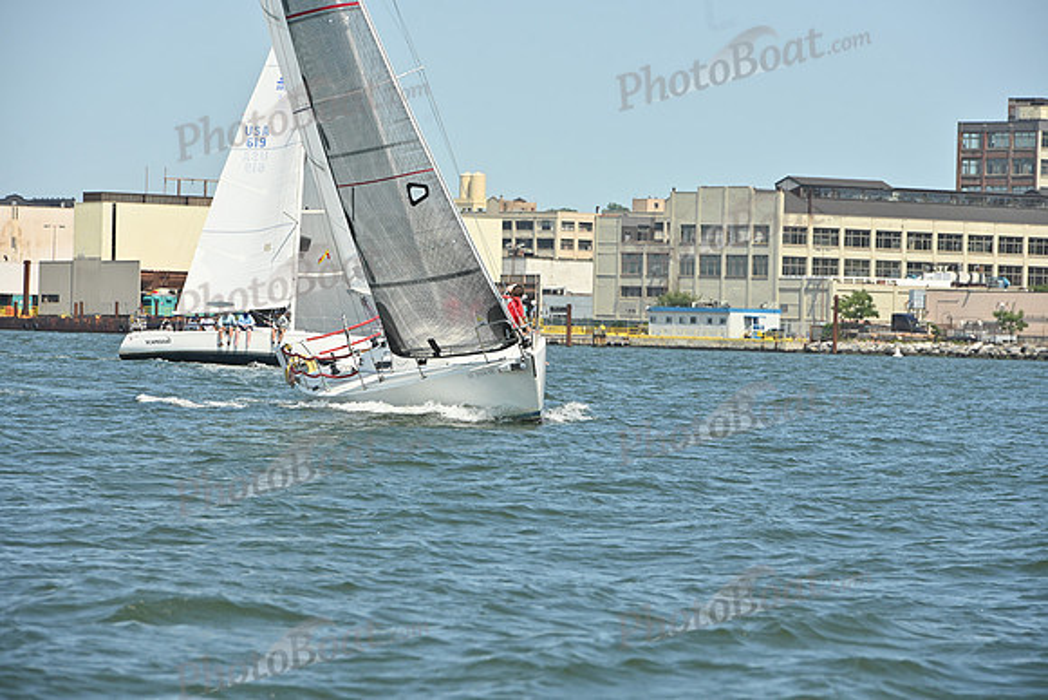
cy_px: 350
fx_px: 5823
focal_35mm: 200
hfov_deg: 10.3
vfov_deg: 6.9
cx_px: 524
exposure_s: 1/1000
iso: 320
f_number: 9
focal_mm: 200
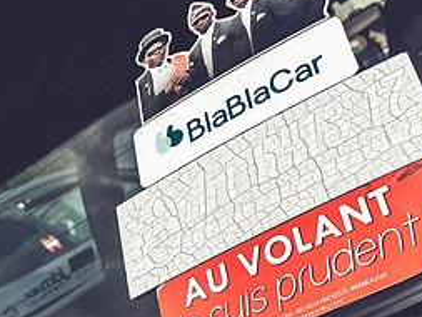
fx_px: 671
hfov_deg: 34.9
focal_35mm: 55
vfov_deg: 25.9
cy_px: 271
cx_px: 183
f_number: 4
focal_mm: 12
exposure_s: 1/2000
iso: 200
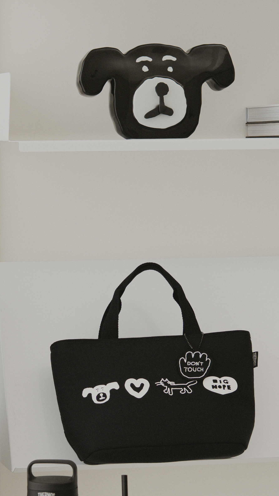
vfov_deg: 13.5
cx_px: 72
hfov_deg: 7.6
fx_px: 2092
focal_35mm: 159
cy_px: 310
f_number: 4.5
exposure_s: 1/200
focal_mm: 53.1
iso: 250
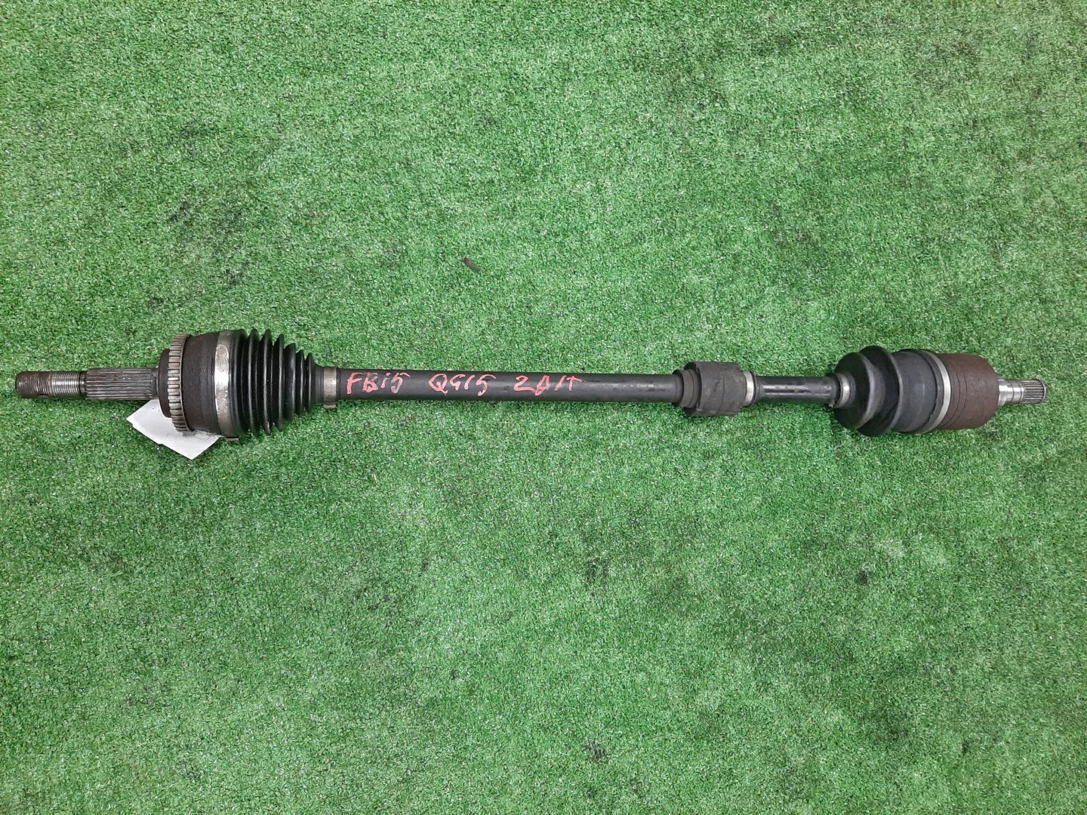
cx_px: 544
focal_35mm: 26
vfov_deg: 53.1
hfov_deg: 67.3
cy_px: 408
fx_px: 816
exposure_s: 1/33
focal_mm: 3.93
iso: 181
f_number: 1.7
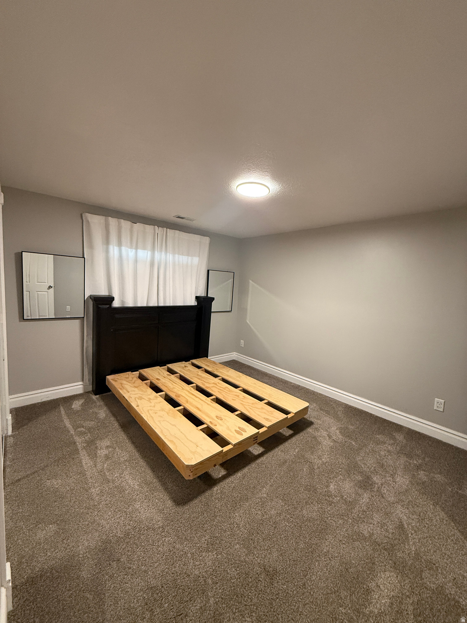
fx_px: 252
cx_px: 234
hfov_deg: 85.7
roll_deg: -3.5
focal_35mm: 14
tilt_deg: -5.8
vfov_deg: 102.1
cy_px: 312
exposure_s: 1/60
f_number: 2.2
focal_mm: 2.22
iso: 400
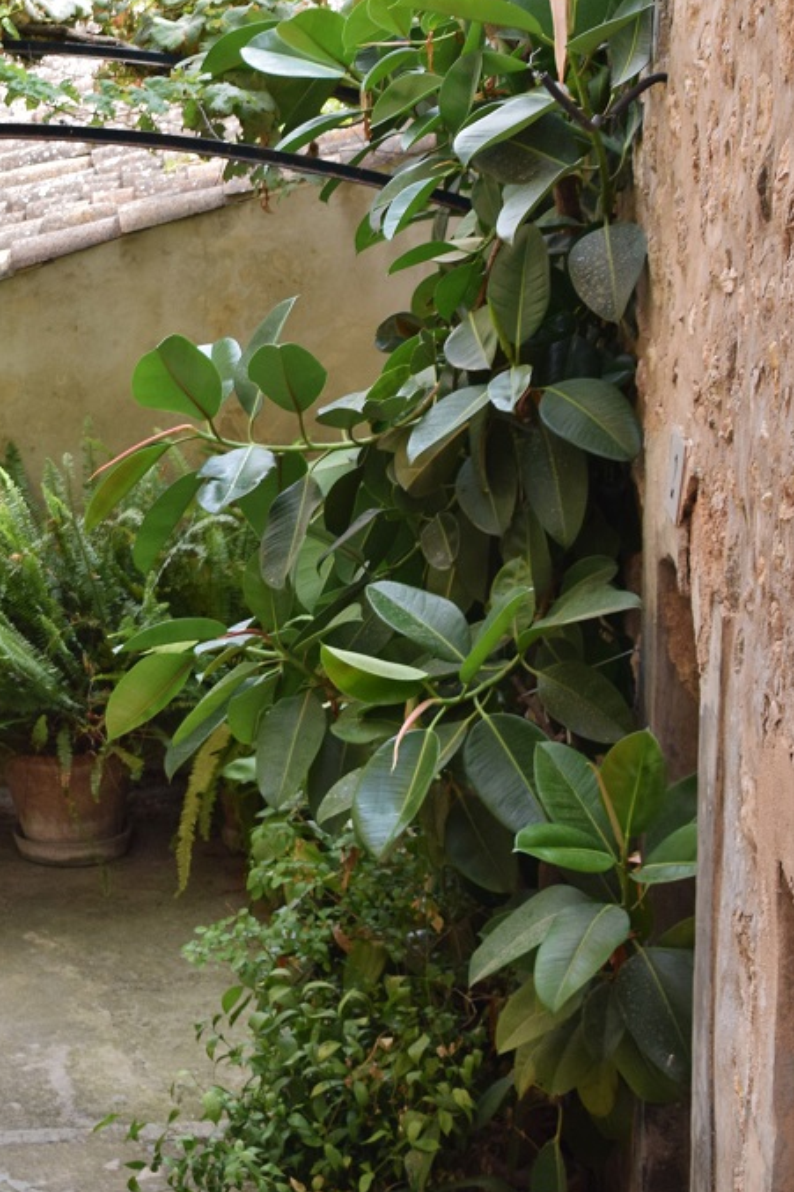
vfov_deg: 18.0
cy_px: 379
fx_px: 3740
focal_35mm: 113
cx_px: -77
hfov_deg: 11.9
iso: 400
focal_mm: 34
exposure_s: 1/200
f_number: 7.1
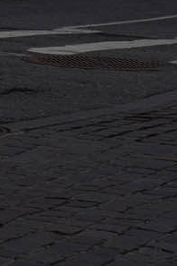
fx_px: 1762
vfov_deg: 8.3
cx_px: -486
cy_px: -198
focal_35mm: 239
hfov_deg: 5.2
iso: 100
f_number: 9
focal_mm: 37
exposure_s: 1/200
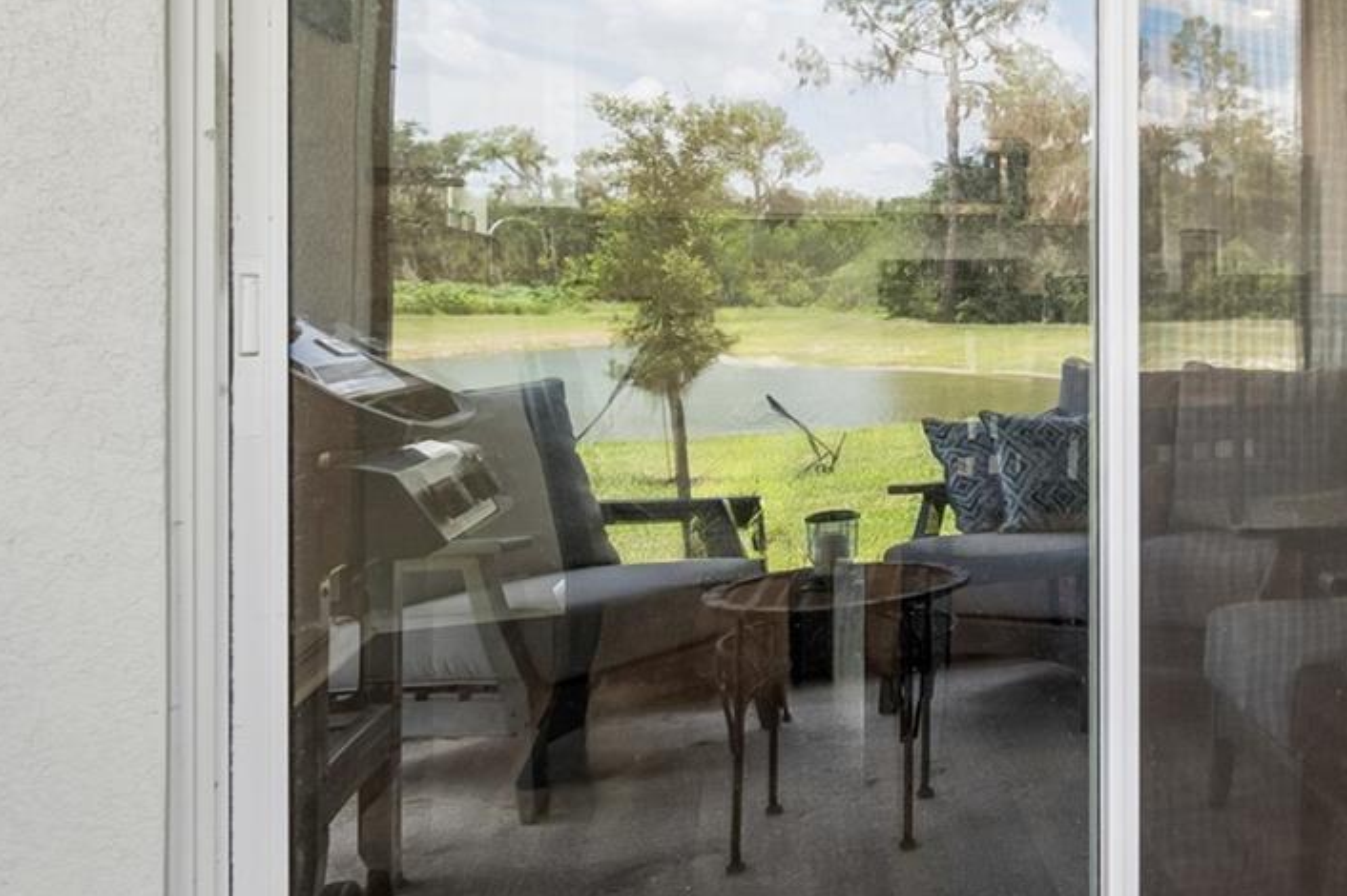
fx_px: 1272
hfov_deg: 43.2
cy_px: 330
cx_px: 1486
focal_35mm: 34
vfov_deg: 38.6
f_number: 7.1
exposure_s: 1/40
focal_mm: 10
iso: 100
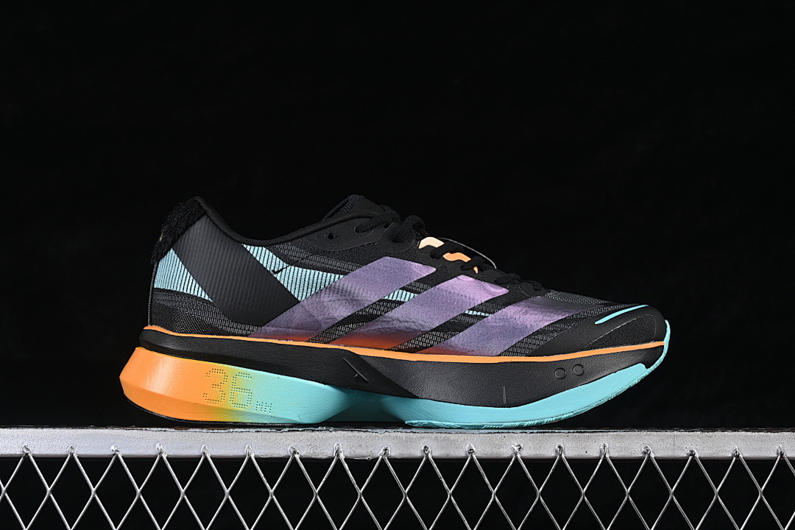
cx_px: 398
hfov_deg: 27.0
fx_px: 1656
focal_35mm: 75
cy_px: 265
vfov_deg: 18.2
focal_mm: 50
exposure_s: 1/60
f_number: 6.3
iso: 160
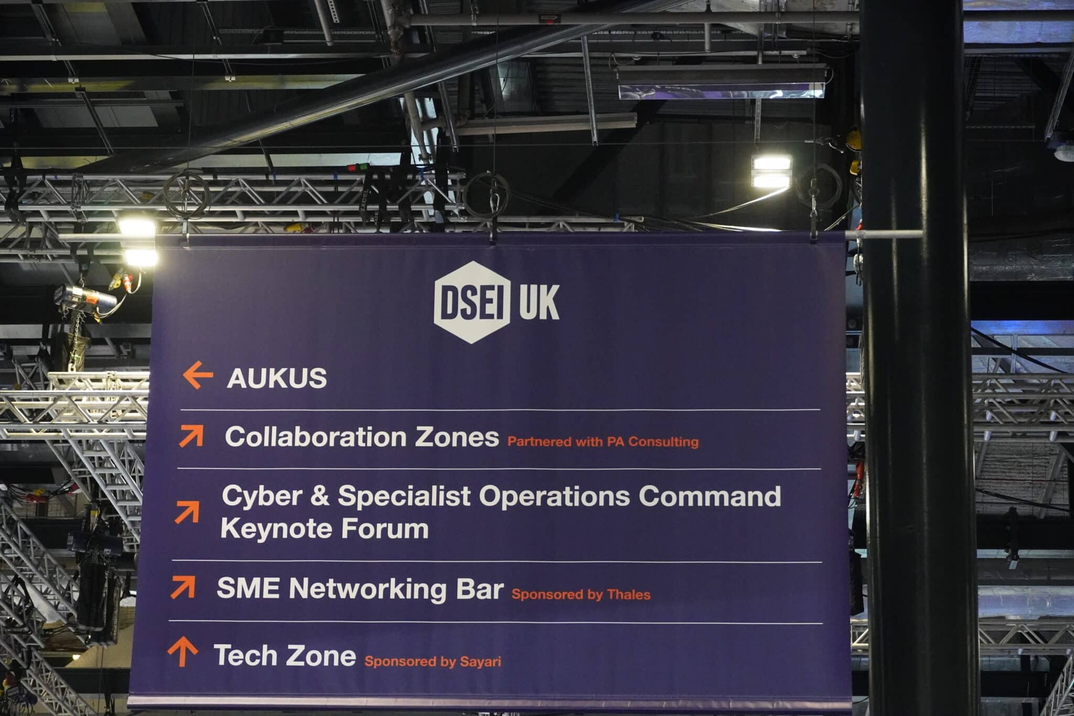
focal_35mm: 99
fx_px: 2953
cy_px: 358
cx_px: 537
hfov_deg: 20.6
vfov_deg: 13.8
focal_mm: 66
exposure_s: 1/60
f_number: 5.6
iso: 6400
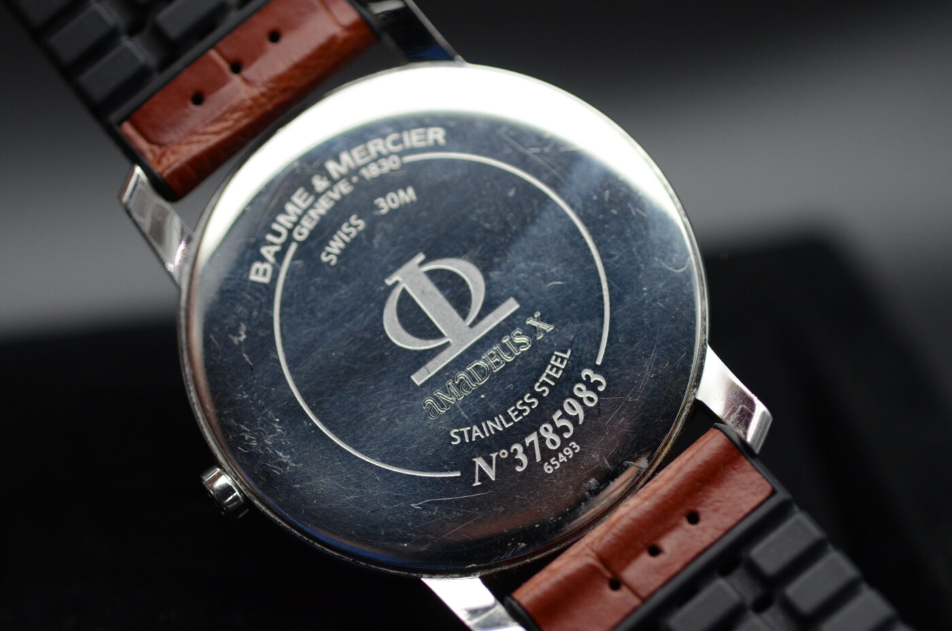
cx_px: 476
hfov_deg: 22.7
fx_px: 2375
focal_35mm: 90
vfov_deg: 15.1
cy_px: 316
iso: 800
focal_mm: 60
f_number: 4
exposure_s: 1/500
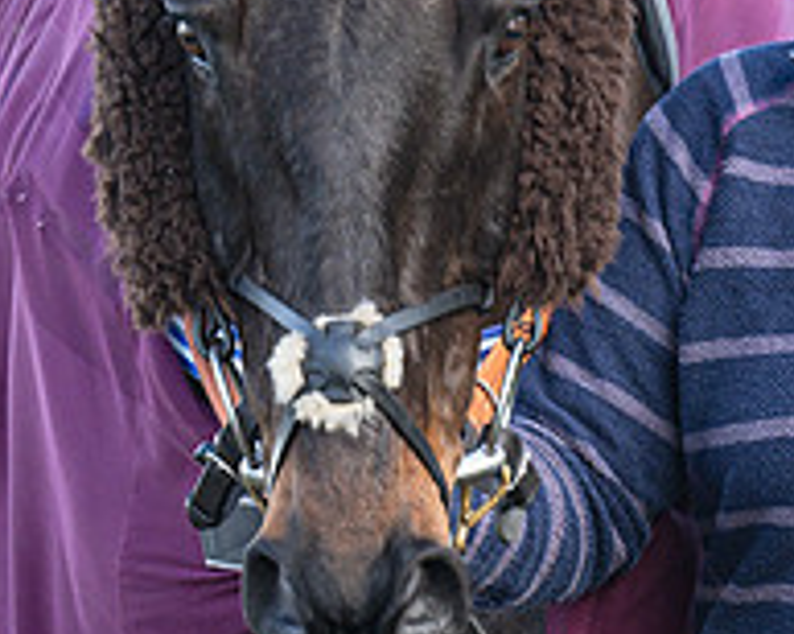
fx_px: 24438
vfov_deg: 1.5
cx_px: 893
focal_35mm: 1041
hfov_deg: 1.9
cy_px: -68
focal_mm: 160
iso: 200
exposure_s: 1/160
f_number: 5
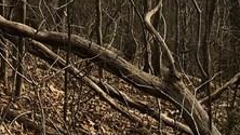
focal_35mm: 146
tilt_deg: -5.9
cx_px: -211
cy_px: -234
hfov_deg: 13.1
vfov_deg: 7.5
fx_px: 929
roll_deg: +1.1
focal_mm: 4.15
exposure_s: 1/705
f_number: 2.2
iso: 25
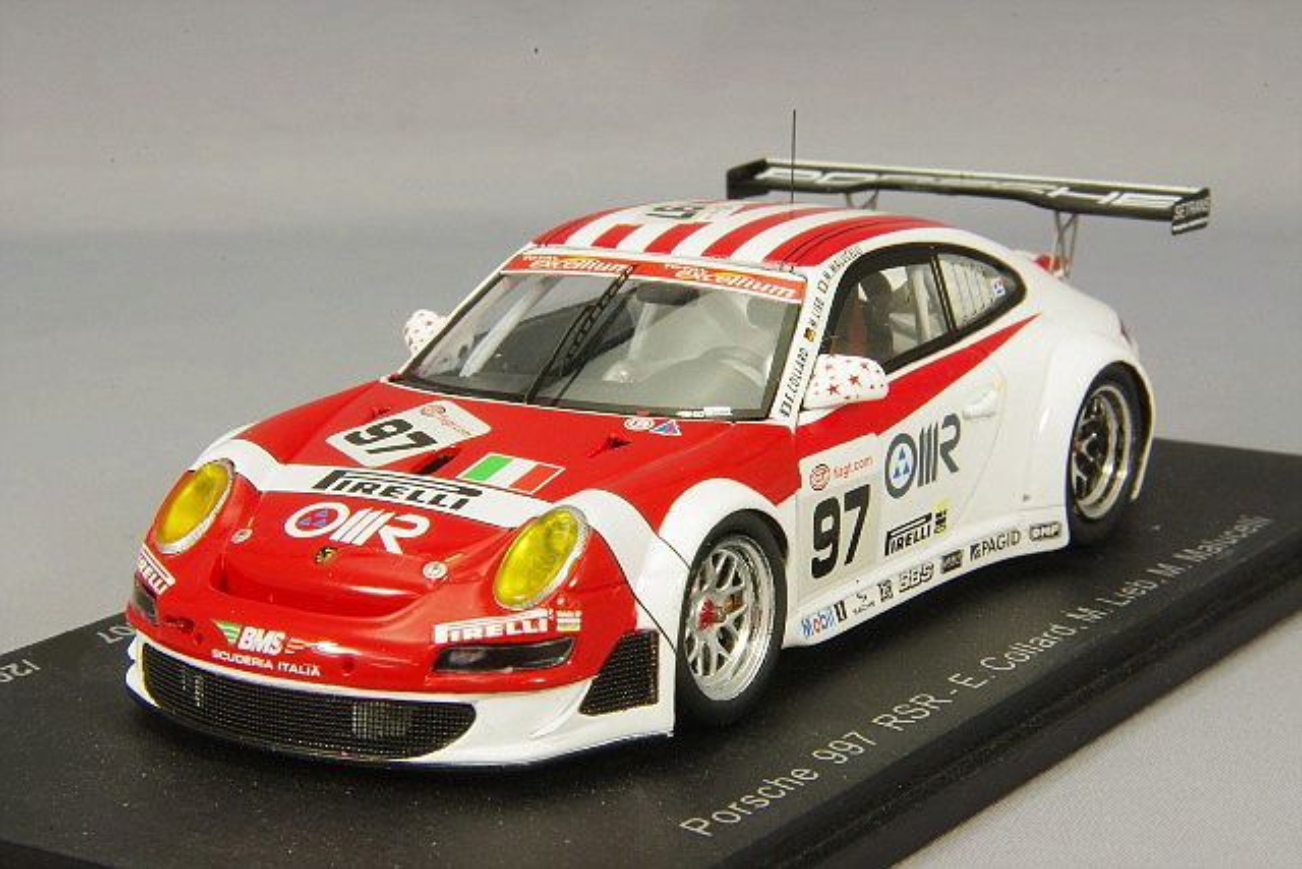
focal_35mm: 112
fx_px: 4051
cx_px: 651
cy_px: 434
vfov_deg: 12.2
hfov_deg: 18.3
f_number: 32
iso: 400
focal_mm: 75
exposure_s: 1/1.67
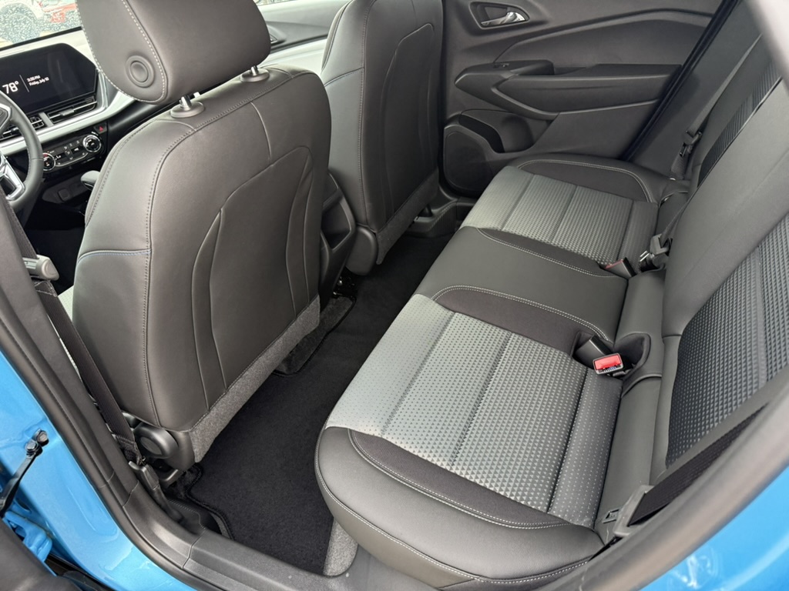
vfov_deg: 56.8
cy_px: 296
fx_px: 547
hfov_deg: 71.6
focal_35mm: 24
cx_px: 394
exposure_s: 1/69
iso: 200
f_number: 1.78
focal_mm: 6.76
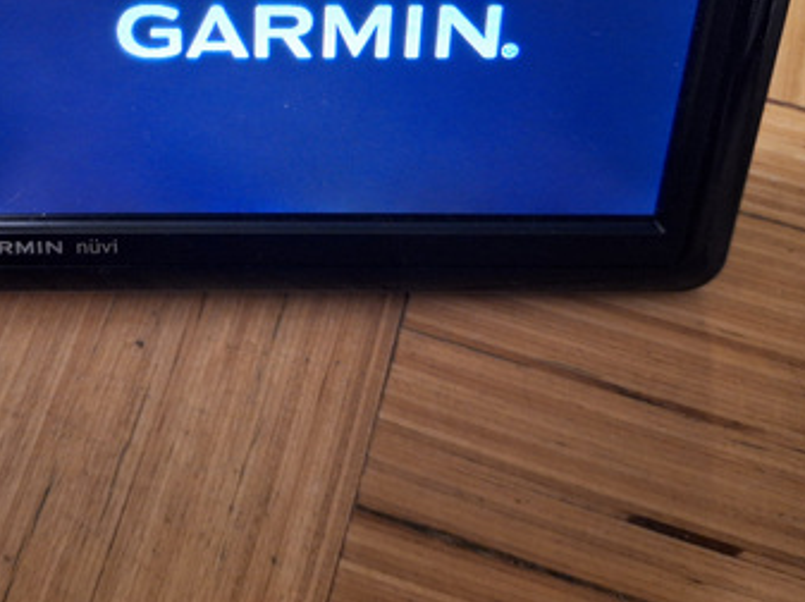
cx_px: 236
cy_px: 76
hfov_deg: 44.8
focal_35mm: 41
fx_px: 952
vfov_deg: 33.5
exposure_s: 1/20
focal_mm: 5.54
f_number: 1.8
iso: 500
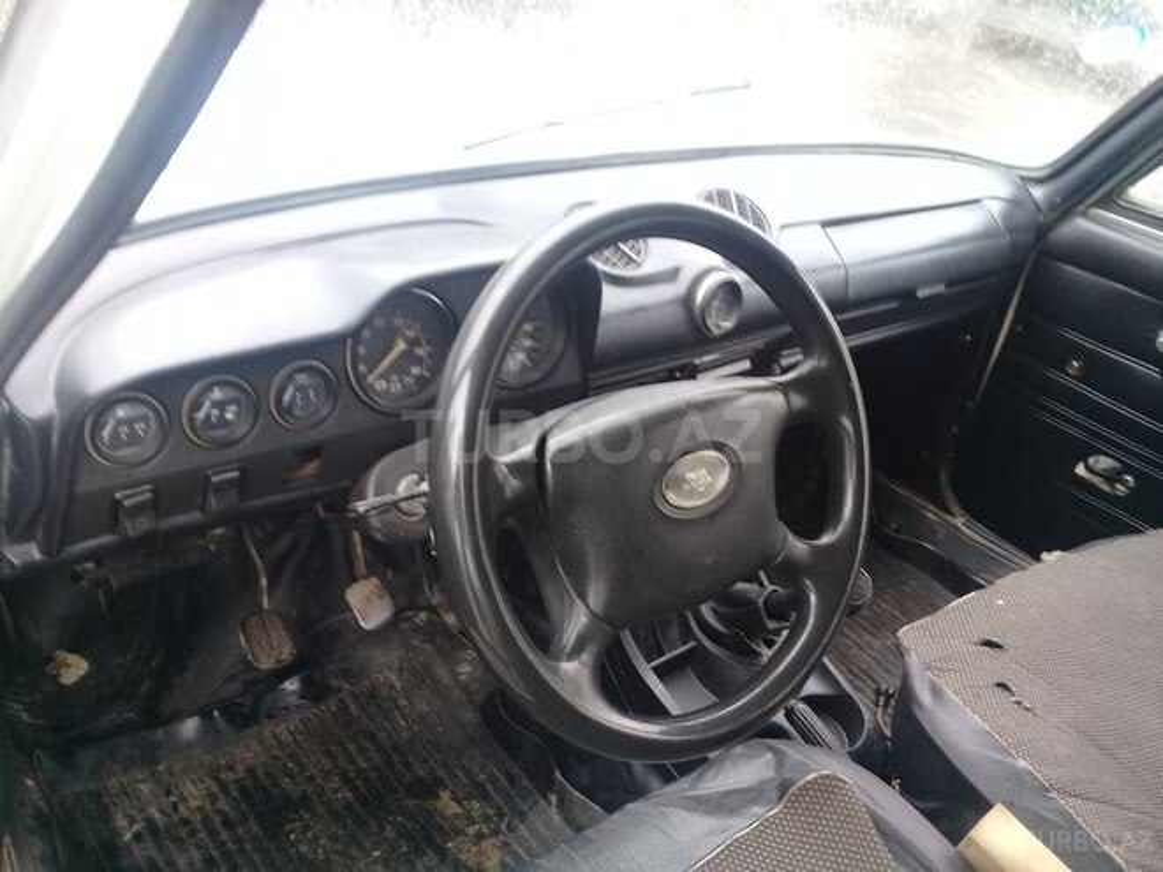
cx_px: 582
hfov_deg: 58.4
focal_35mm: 31
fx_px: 1042
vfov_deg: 45.4
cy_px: 436
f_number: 2.2
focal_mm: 3.3
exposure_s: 1/33
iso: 50
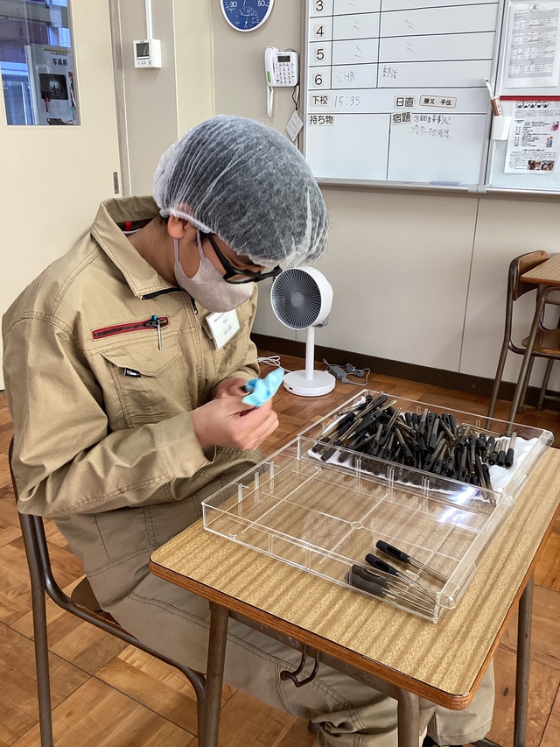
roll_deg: -1.7
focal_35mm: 31
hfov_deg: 45.5
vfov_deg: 58.3
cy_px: 374
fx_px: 669
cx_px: 280
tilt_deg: -20.9
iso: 50
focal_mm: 3.3
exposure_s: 1/50
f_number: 2.4
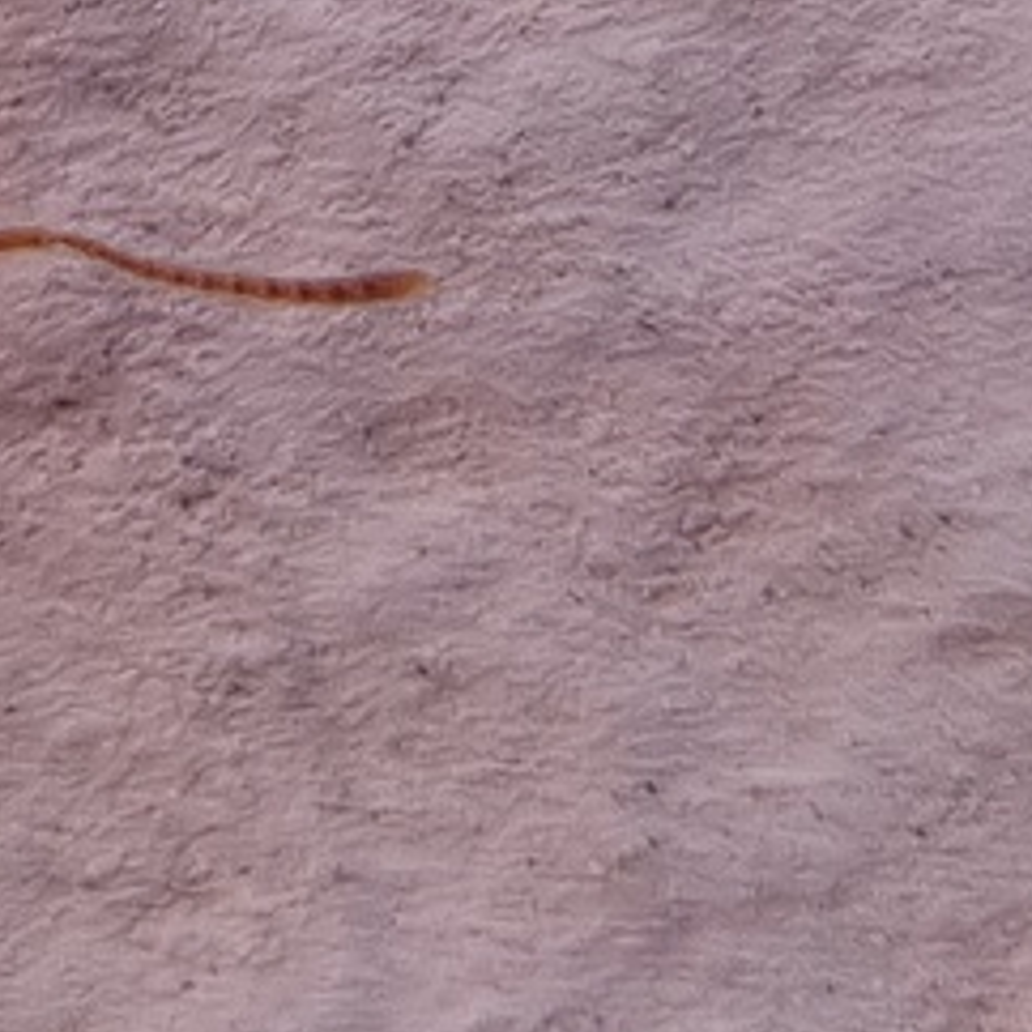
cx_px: -505
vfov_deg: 20.9
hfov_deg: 18.9
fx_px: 2732
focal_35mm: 81
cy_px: 64
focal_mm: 5.4
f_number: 1.8
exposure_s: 1/667
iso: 50
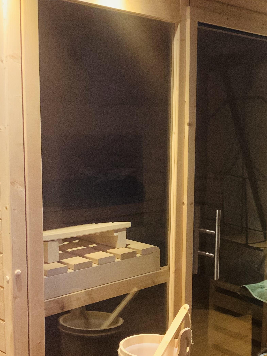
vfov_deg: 34.1
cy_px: 228
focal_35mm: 56
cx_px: 211
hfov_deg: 25.7
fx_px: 576
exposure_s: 1/33
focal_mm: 3
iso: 200
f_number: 1.8
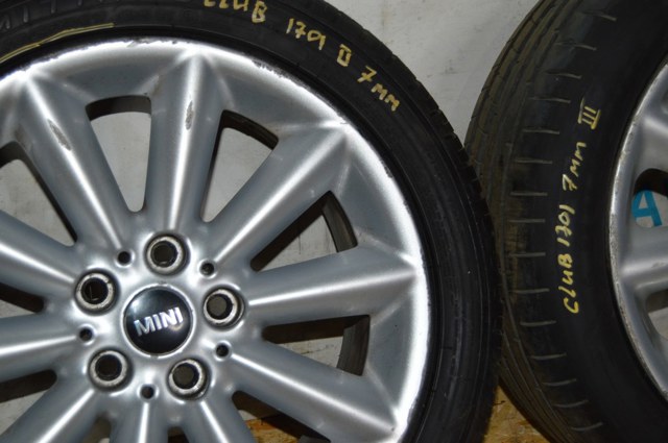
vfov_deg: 21.5
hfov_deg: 31.9
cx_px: 334
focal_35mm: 63
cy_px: 222
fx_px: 1168
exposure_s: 1/60
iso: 720
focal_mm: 42
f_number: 5
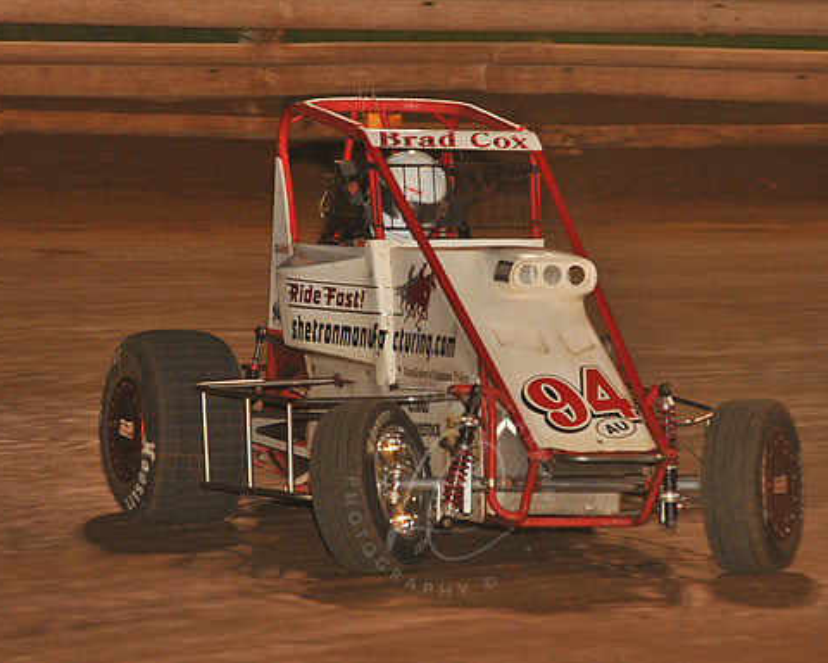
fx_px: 5563
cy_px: 332
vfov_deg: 6.8
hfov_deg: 8.5
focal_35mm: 227
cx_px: 448
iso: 1000
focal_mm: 200
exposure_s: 1/320
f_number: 6.3
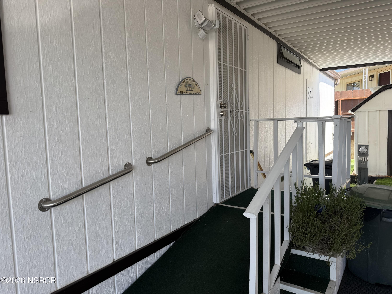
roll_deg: +2.7
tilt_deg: -4.2
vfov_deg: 56.8
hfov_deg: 71.6
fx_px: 272
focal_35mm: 24
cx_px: 196
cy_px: 147
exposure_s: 1/410
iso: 80
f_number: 1.78
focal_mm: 6.76
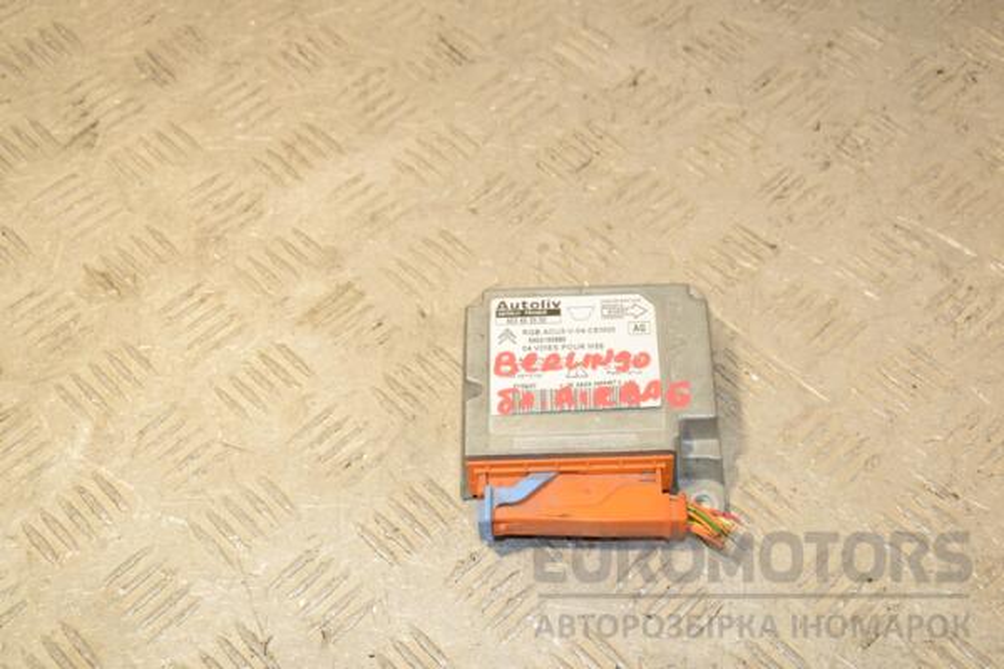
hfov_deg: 35.1
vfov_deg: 23.8
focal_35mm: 57
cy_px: 334
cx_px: 502
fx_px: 1590
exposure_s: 1/200
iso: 800
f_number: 6.3
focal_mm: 38
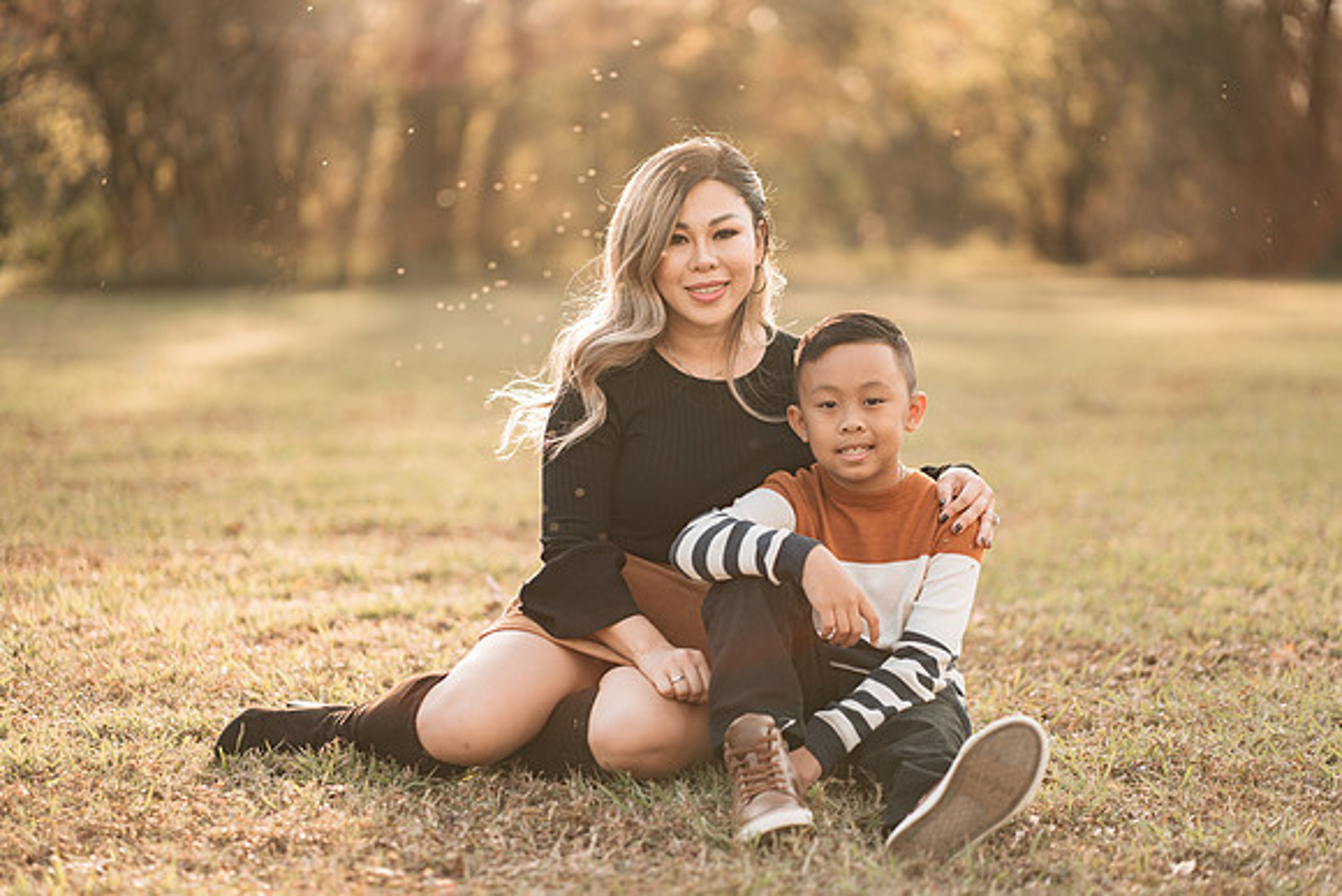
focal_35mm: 86
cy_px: 448
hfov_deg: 23.7
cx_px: 671
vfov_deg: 16.0
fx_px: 3193
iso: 100
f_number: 2
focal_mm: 85
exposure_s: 1/640
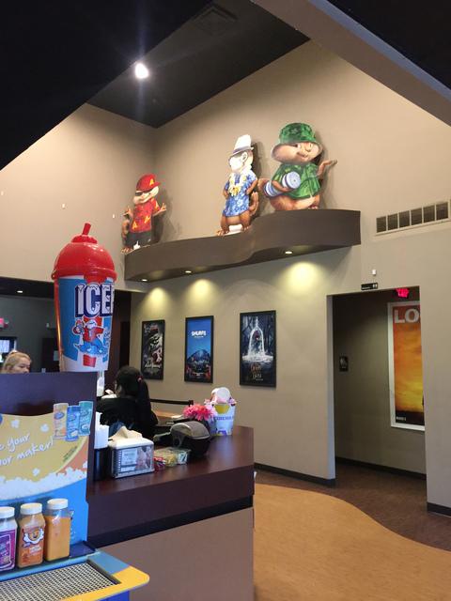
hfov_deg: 48.2
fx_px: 504
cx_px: 226
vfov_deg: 61.7
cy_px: 300
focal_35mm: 29
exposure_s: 1/4
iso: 100
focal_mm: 4.15
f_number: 2.2
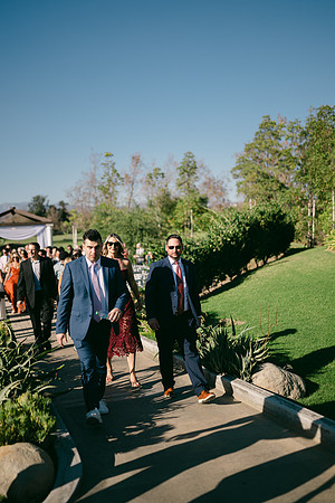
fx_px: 489
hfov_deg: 37.9
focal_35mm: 35
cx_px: 168
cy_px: 252
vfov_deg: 54.4
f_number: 1.3
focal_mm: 35
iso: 64
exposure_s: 1/10000
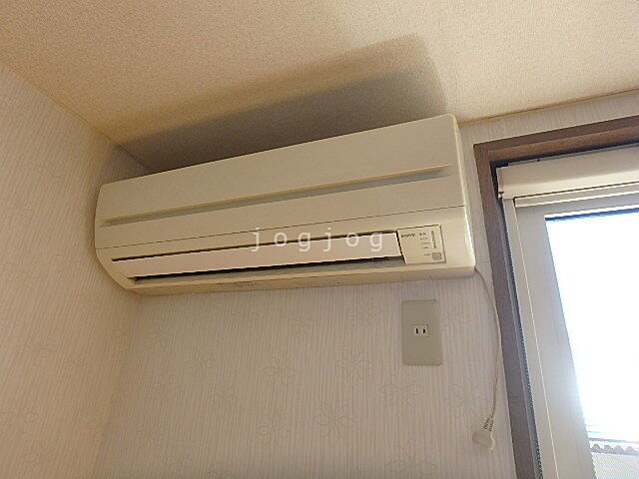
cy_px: 240
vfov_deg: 63.4
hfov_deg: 79.0
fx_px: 388
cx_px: 320
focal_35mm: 21
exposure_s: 1/80
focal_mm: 3.7
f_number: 3.5
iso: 125
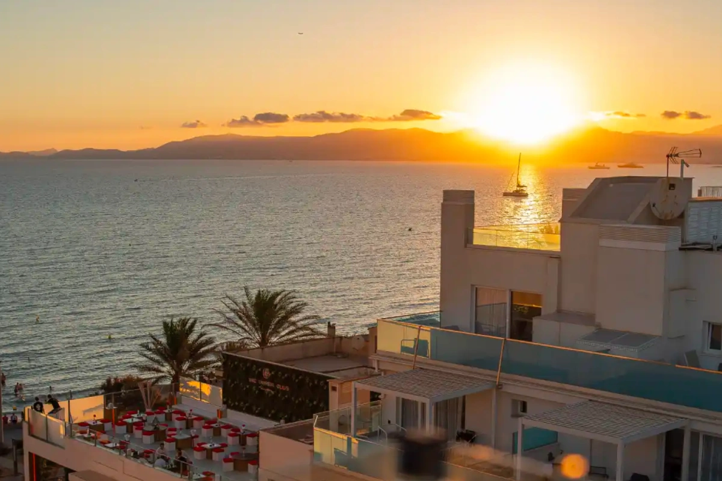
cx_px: 361
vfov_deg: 27.0
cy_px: 240
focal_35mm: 50
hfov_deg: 39.6
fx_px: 1003
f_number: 5
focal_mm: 50
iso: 100
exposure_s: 1/1000
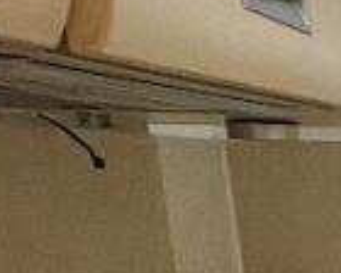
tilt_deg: -8.0
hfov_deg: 10.1
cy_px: 312
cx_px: 1140
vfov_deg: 15.0
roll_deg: +0.5
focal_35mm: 100
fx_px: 1009
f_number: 2.2
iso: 250
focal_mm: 2.22
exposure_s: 1/50
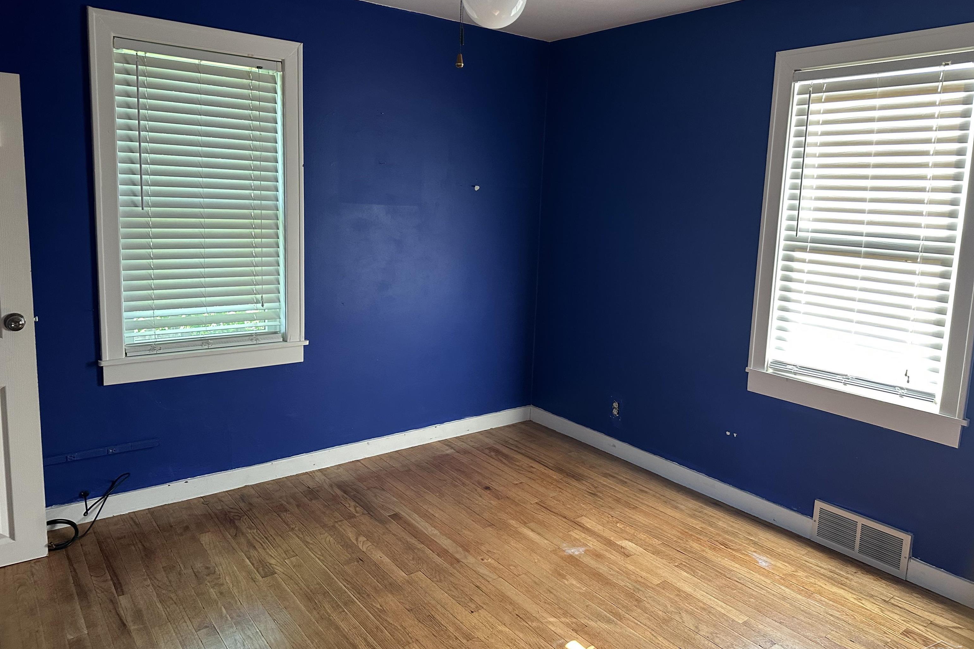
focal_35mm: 25
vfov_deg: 51.2
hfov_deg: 71.5
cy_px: 295
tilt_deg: -7.8
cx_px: 487
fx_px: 676
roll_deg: -2.7
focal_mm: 6.86
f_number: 1.78
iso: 320
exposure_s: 1/60
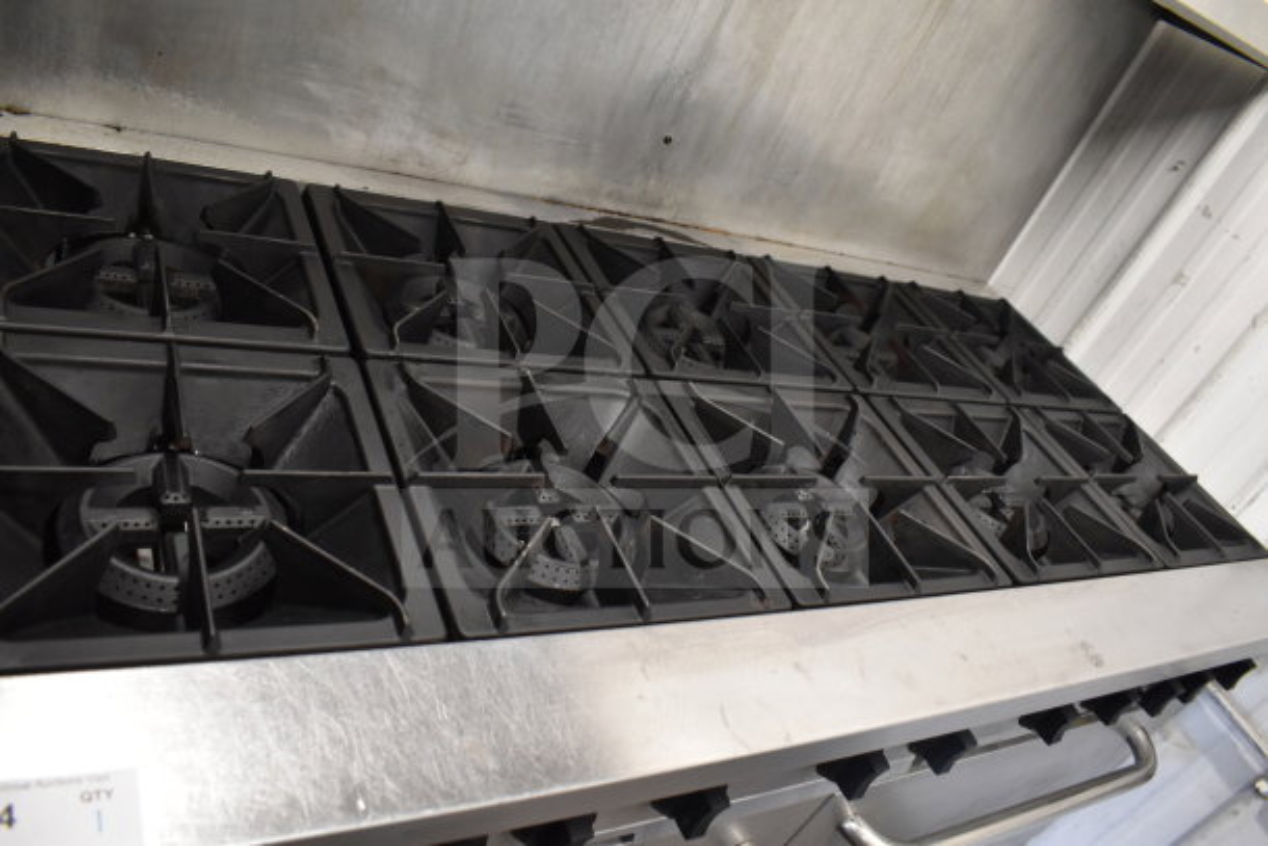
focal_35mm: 27
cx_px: 634
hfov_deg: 67.4
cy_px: 423
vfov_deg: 48.0
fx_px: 951
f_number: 3.5
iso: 800
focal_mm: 18
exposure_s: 1/30
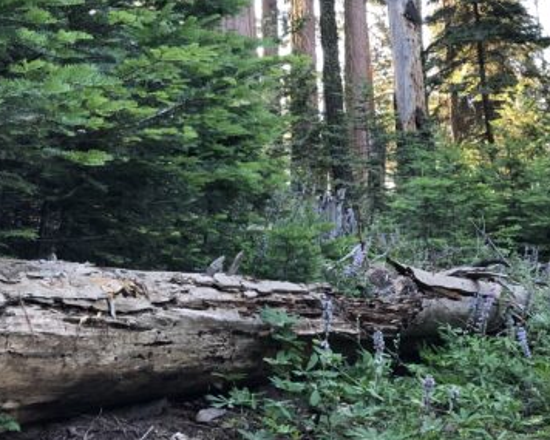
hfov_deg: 31.4
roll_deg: +3.5
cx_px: 411
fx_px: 961
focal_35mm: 59
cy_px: 36
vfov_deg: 25.0
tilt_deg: +15.8
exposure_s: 1/30
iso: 32
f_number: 1.8
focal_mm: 3.99
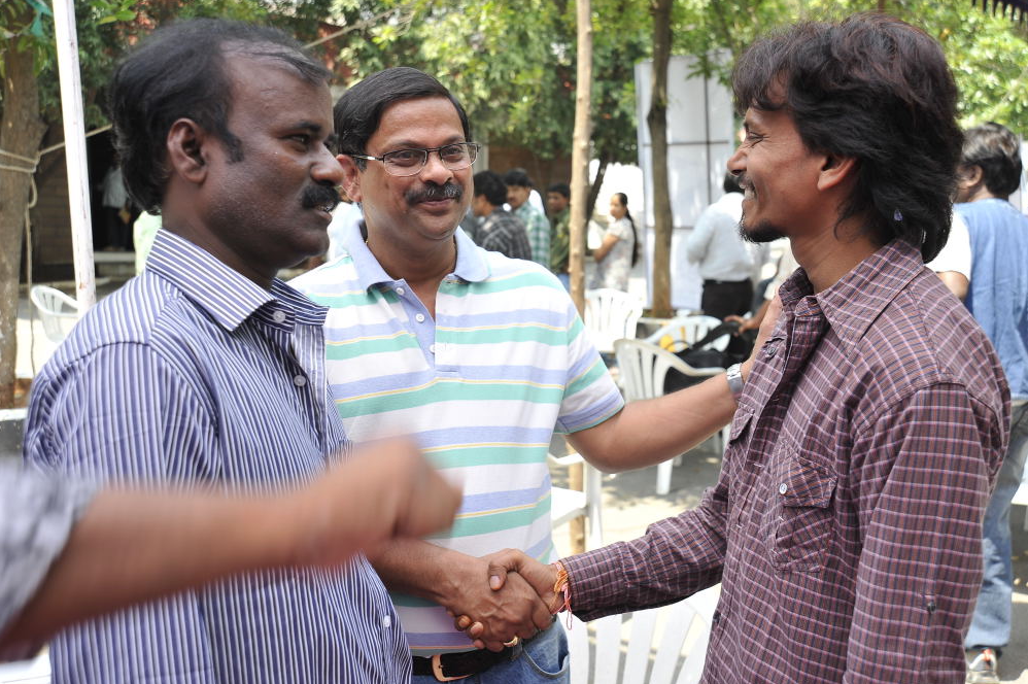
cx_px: 524
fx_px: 1113
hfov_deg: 49.6
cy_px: 347
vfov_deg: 34.2
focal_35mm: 39
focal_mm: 38
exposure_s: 1/160
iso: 250
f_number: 5
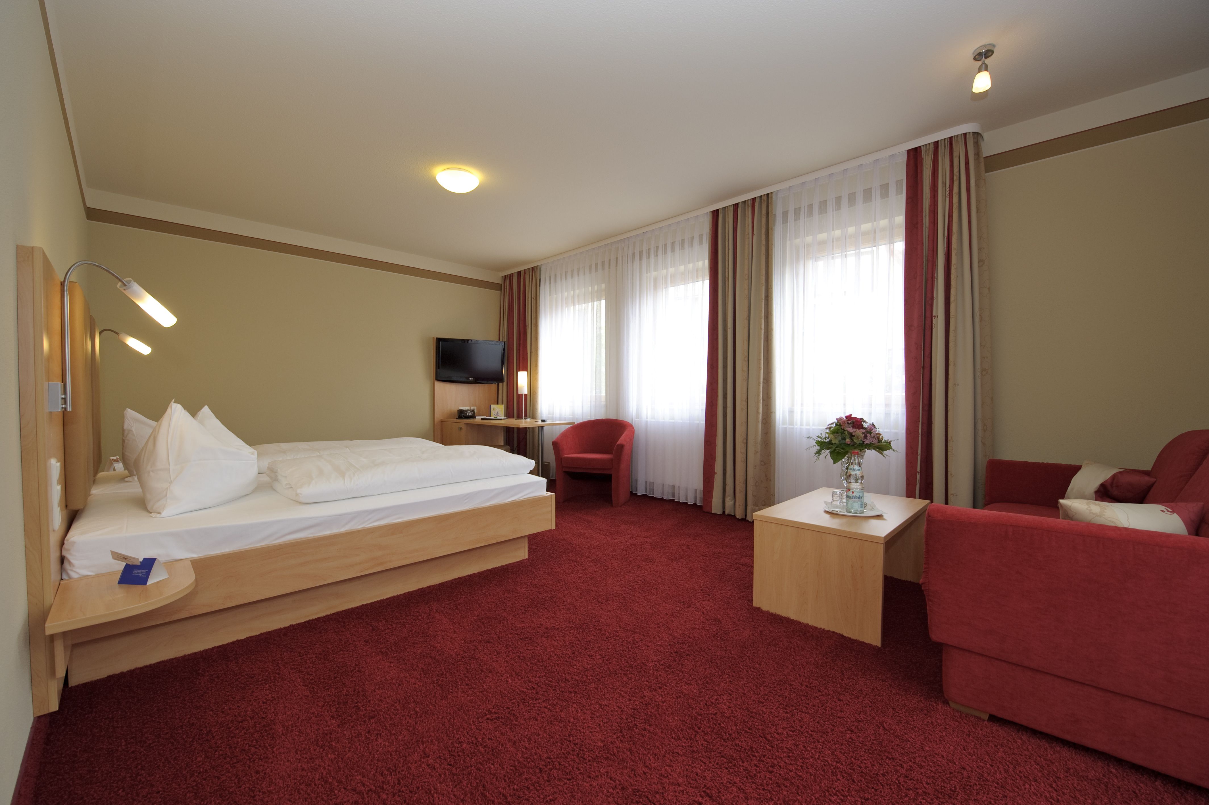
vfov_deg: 81.1
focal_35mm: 14
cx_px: 604
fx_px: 470
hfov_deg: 104.3
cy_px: 402
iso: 400
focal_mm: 14
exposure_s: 1/100
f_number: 6.3
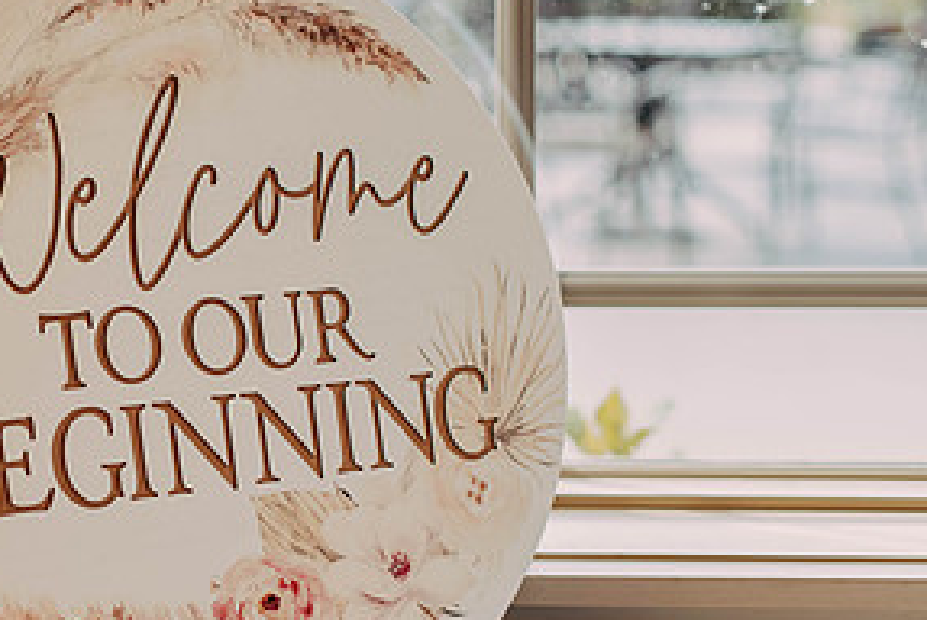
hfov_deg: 19.9
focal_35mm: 101
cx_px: 165
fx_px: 2603
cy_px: 347
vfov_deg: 13.6
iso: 200
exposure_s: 1/250
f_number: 2.2
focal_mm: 50
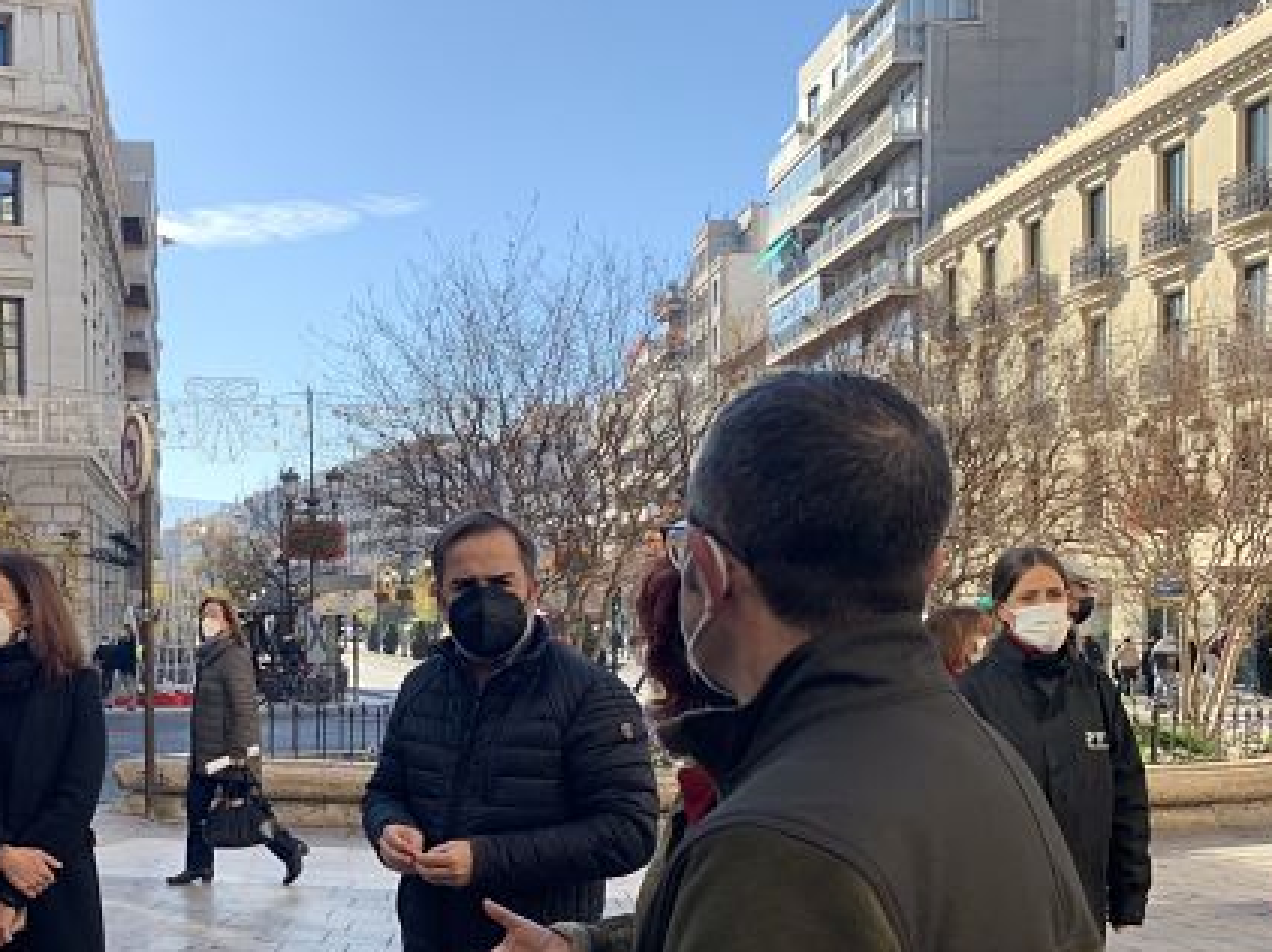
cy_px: 673
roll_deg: +1.1
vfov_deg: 34.6
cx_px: 288
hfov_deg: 44.0
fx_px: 1506
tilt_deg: -3.1
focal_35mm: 41
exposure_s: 1/623
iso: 25
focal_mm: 4.25
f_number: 1.8
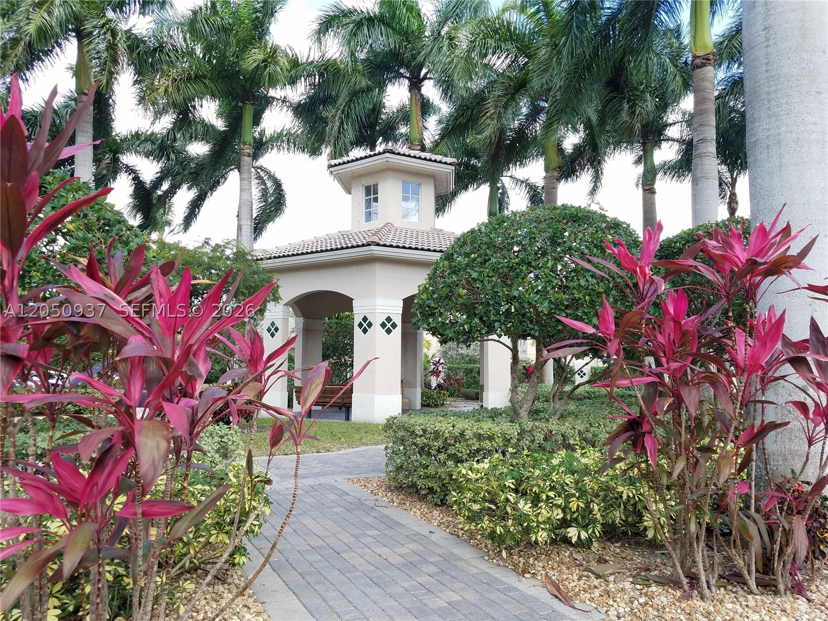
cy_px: 310
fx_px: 622
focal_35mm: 26
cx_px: 414
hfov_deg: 67.3
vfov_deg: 53.1
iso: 50
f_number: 1.7
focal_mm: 4.2
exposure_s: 1/415
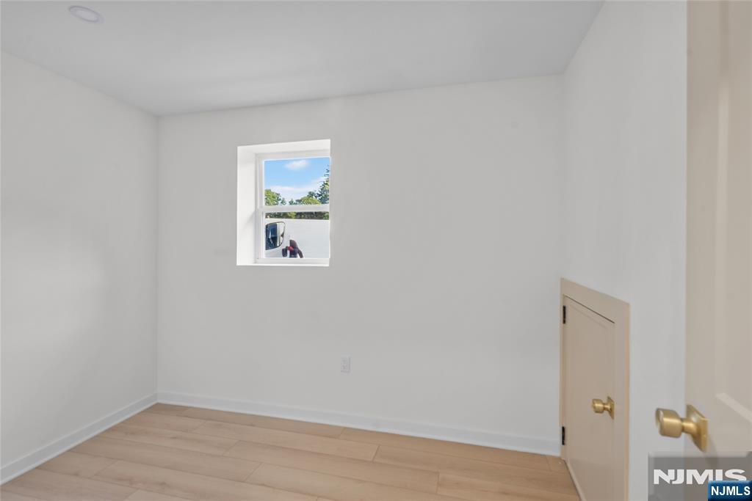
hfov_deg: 96.7
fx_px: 334
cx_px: 376
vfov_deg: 73.8
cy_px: 250
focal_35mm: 16
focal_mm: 16
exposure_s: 1.3
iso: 250
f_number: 9
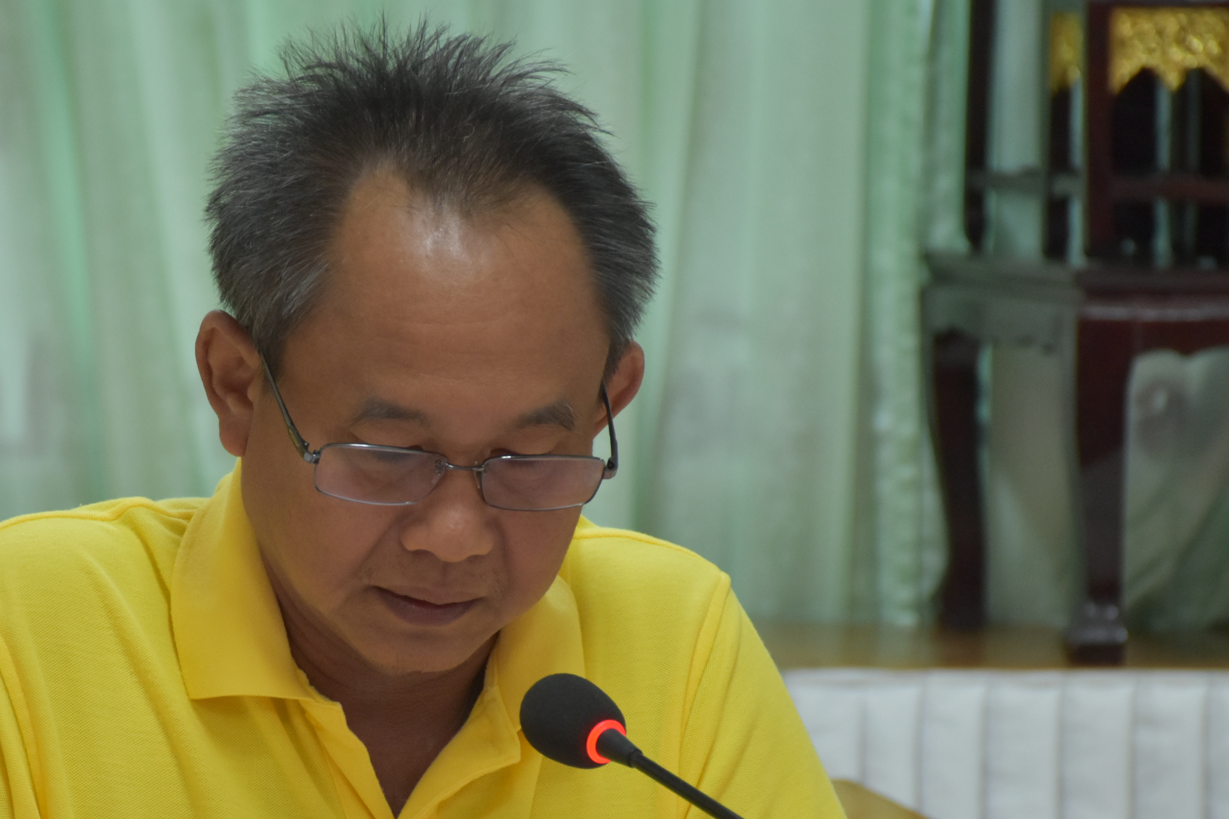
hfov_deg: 8.4
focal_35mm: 246
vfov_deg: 5.6
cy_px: 639
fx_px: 8397
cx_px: 319
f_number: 5.6
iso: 900
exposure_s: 1/60
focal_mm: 100
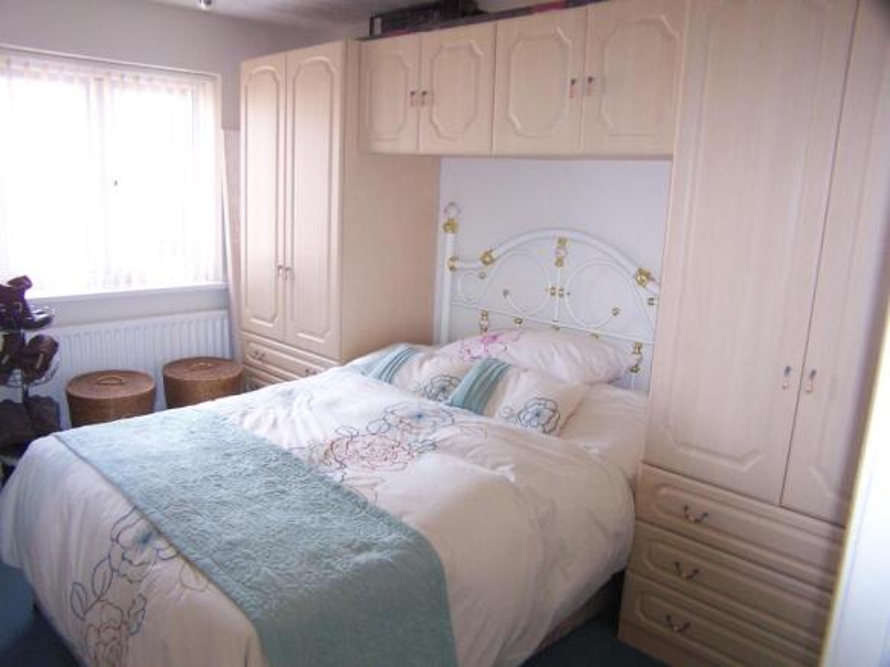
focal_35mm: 38
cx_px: 445
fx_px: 977
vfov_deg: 37.7
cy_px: 334
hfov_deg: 49.0
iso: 160
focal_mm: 6.3
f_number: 2.8
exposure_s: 1/40
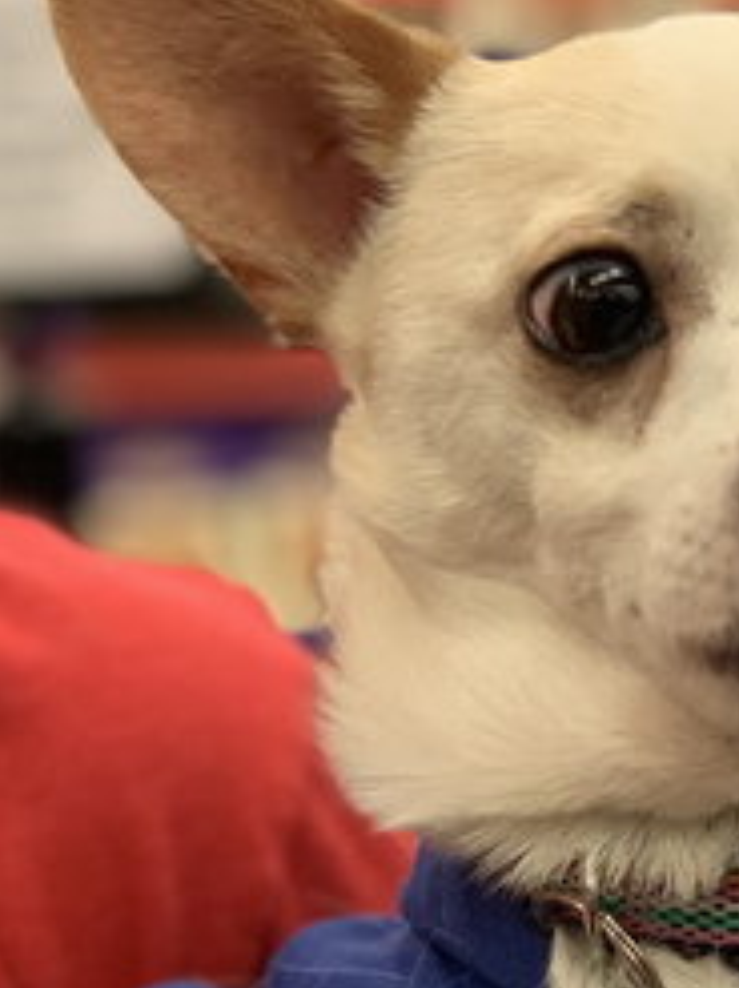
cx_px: 610
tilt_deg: -9.8
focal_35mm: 141
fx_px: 4021
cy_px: 629
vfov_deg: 14.0
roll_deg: -0.9
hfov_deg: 10.5
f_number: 2.4
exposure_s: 1/60
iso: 80
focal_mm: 6
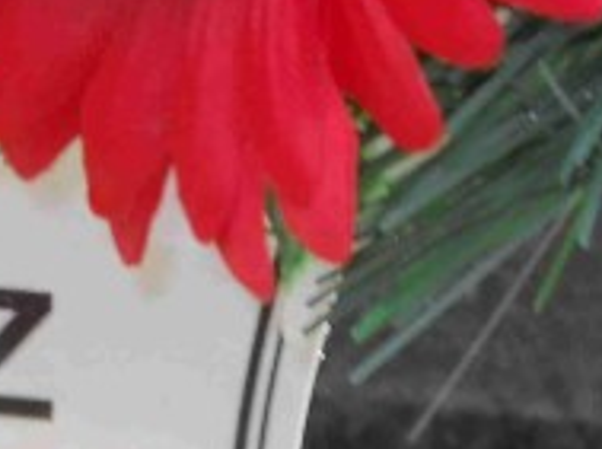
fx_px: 7308
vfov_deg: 3.5
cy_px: 618
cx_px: -405
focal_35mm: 421
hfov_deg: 4.7
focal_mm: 20.49
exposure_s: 1/60
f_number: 6
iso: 80
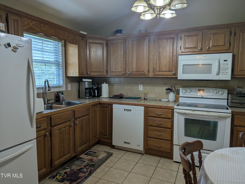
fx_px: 170
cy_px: 92
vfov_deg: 56.9
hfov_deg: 71.5
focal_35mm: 24
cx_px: 122
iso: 47
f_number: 1.85
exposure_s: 1/67.2
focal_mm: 6.81
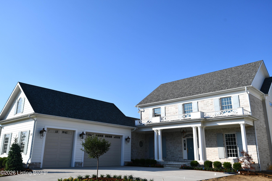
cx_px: 136
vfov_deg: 43.6
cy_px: 90
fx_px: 227
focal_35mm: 30
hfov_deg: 61.9
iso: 100
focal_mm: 20
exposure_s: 1/320
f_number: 9
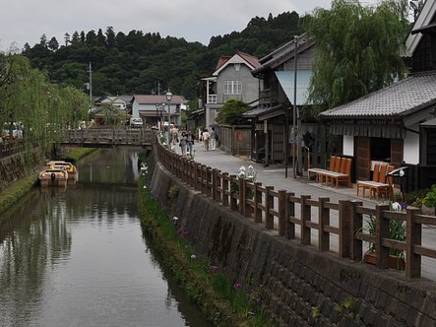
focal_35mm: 60
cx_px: 163
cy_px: 126
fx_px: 756
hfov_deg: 32.0
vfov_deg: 24.3
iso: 200
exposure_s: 1/320
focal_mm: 18
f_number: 9
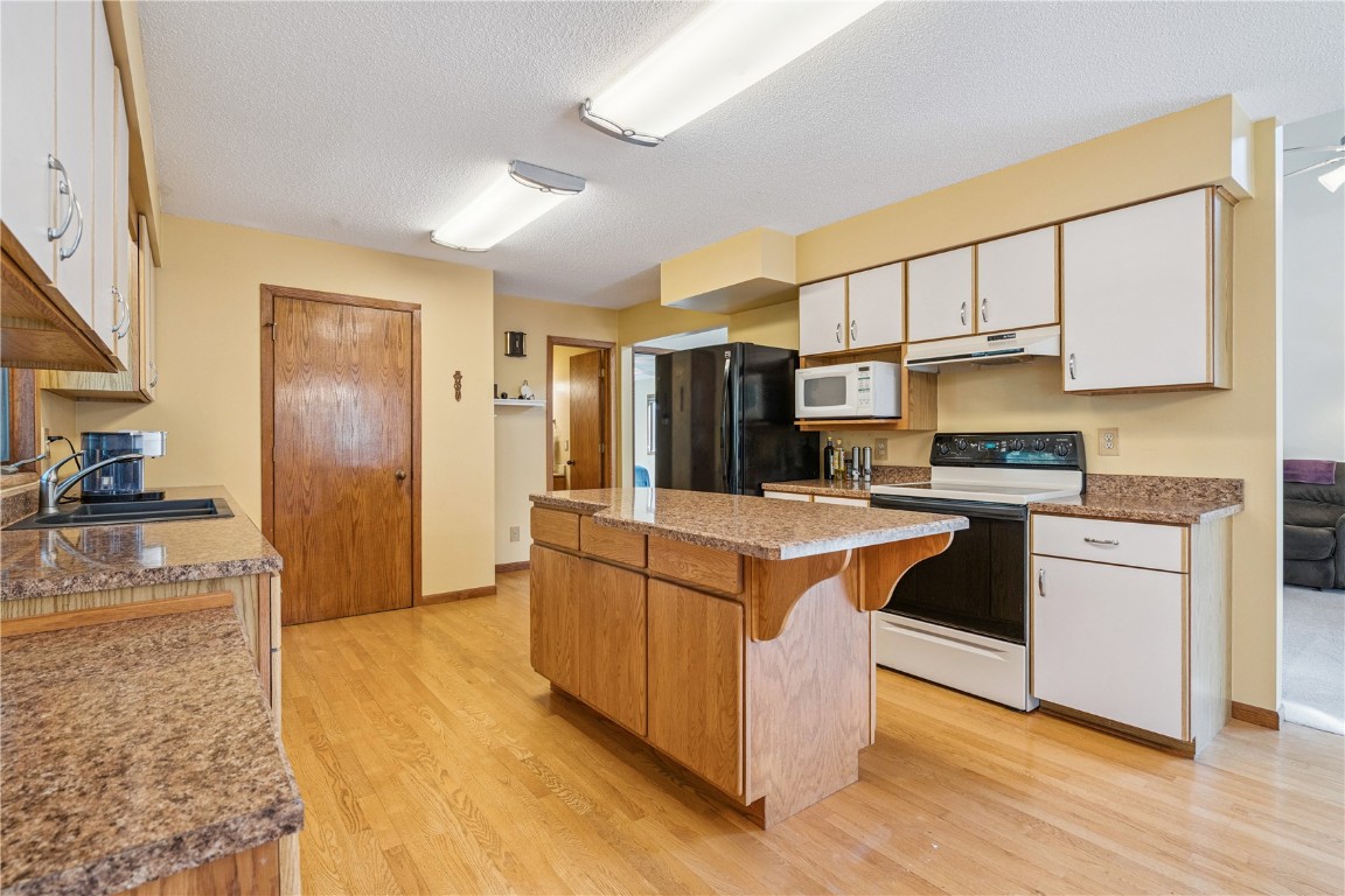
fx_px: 635
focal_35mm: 17
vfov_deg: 70.4
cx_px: 672
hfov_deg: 93.3
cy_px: 448
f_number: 8
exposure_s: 1/15
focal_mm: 17
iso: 400
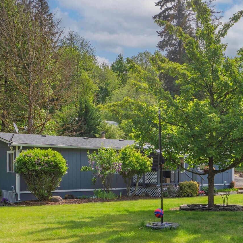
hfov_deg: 36.8
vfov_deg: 36.7
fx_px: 365
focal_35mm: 46
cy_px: 143
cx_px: 118
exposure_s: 1/250
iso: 250
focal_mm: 18
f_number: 9
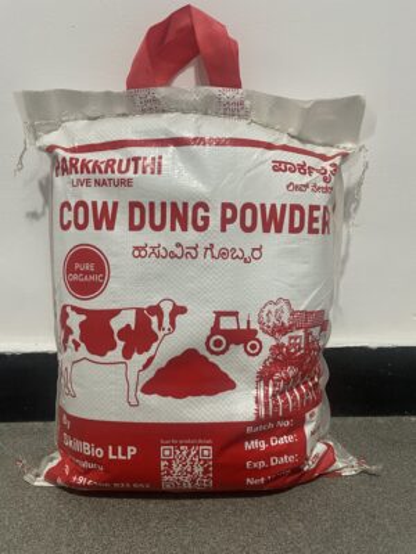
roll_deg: +1.0
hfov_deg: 53.1
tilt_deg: -17.7
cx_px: 208
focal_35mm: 26
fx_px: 417
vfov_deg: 67.3
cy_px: 277
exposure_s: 1/50
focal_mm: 4.2
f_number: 1.6
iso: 320
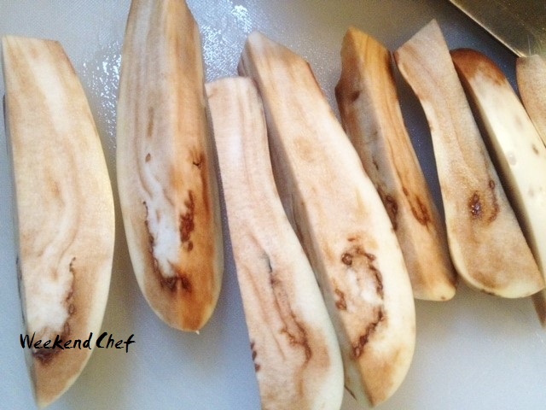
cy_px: 205
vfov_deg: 40.7
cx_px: 273
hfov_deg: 52.6
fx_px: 552
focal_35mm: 35
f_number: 2.4
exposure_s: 1/20
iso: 250
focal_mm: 4.28
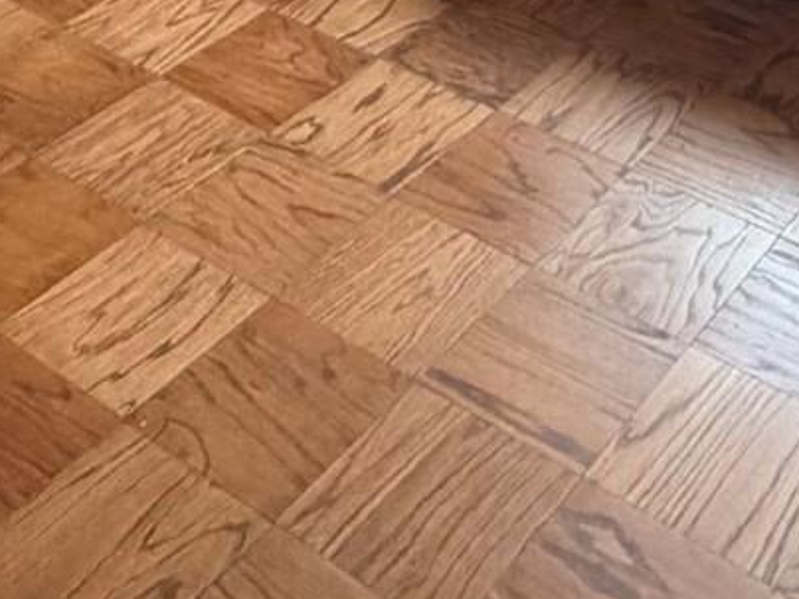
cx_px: 589
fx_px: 1639
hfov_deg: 27.1
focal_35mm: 71
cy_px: -520
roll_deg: -1.1
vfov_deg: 16.7
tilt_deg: -13.9
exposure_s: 1/60
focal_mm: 2.22
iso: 200
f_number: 2.2
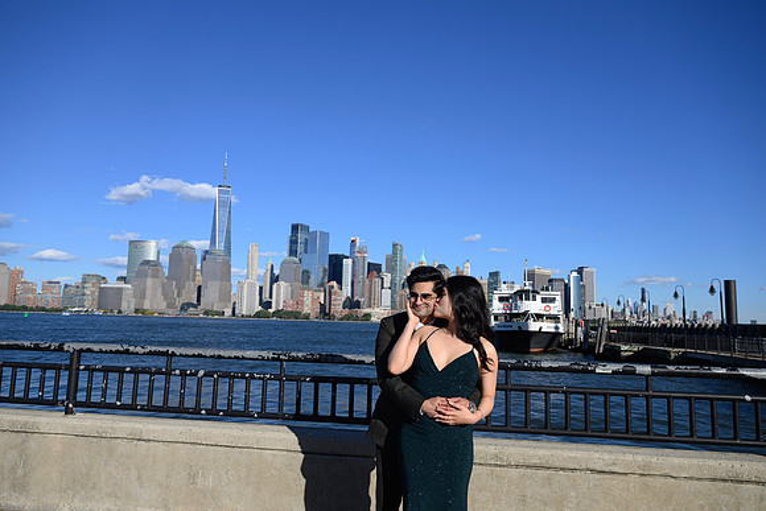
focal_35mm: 27
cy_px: 256
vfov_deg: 48.0
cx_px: 383
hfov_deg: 67.4
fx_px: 575
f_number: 5.6
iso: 64
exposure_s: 1/500
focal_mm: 27
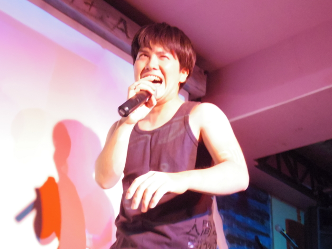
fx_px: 451
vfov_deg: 30.9
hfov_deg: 40.4
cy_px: 124
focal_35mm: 47
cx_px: 166
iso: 3200
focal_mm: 8.5
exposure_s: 1/160
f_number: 2.5
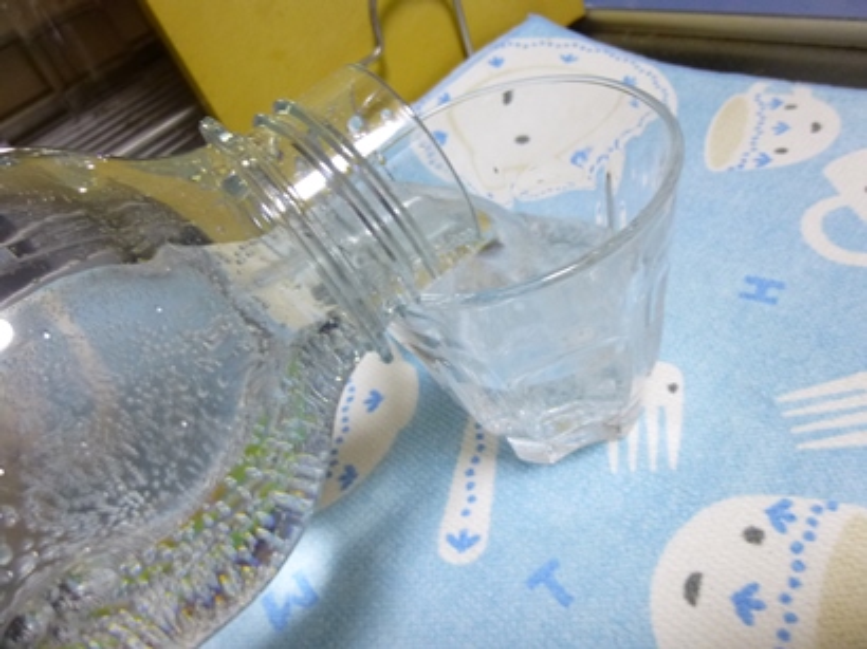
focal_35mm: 25
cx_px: 434
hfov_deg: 69.4
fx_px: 626
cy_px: 324
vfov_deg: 54.8
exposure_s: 1/13
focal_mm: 4.5
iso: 400
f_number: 3.1
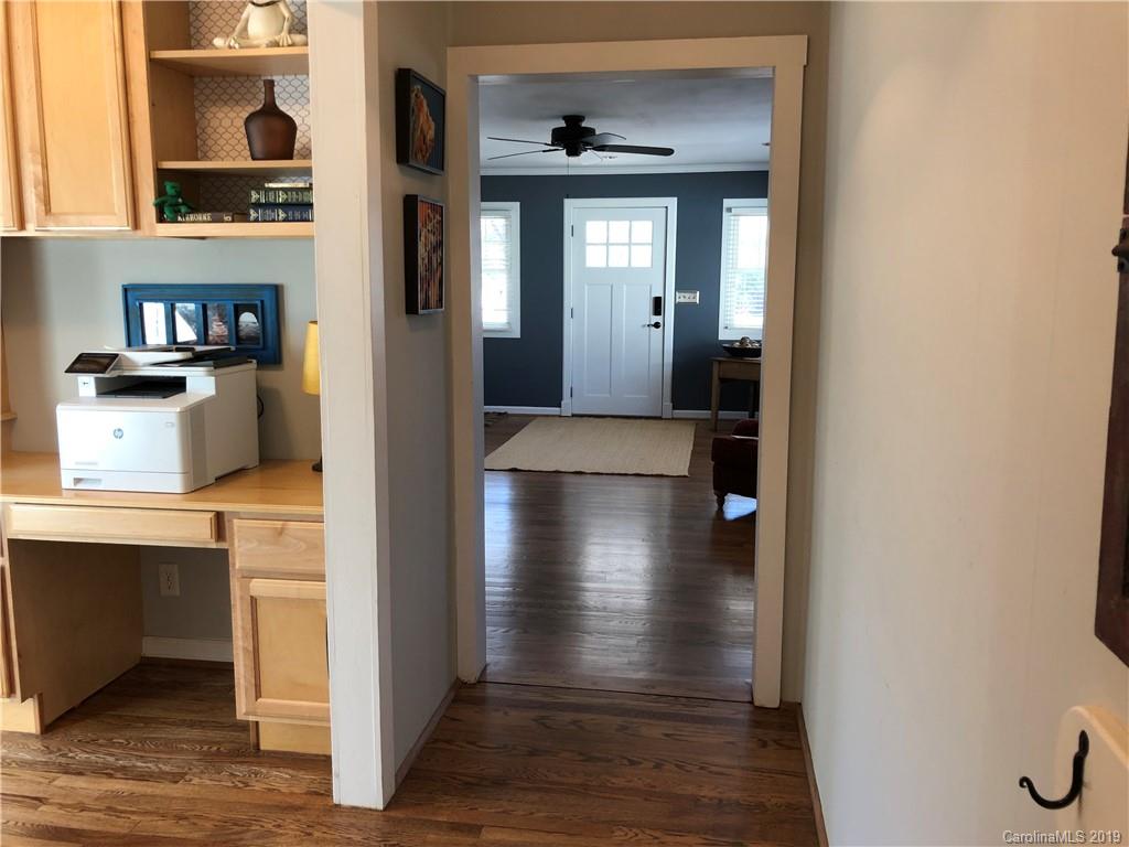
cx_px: 564
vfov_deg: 49.7
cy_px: 424
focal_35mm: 28
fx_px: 913
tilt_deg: -8.7
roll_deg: -0.4
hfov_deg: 63.4
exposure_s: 1/24
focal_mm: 4
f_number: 1.8
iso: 40
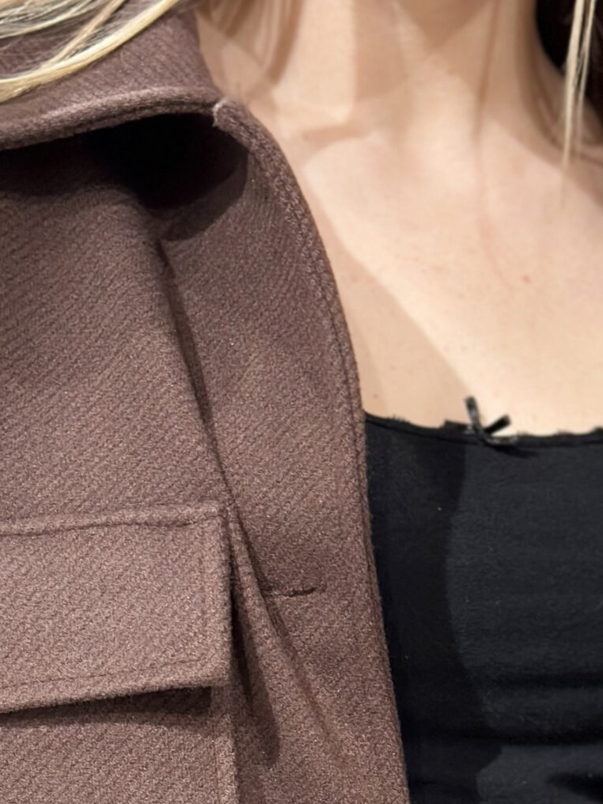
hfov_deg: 12.2
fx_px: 2810
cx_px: 347
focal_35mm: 121
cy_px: 899
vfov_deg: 15.8
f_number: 1.78
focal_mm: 6.86
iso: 160
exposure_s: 1/50
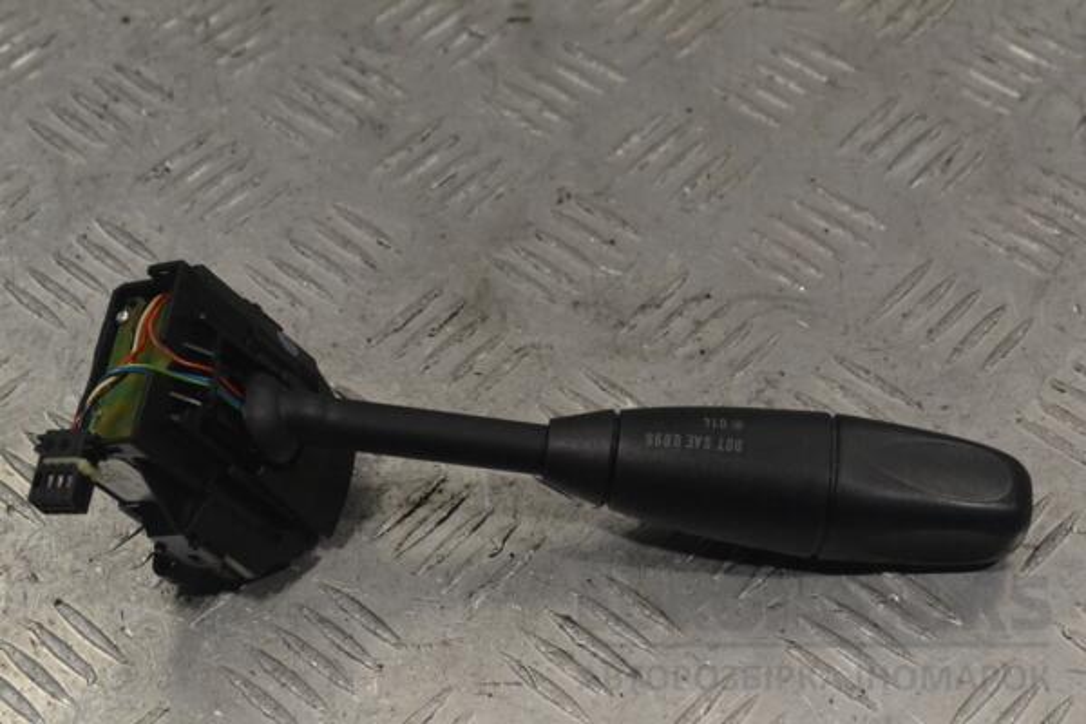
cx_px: 543
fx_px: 2353
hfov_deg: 26.0
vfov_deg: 17.5
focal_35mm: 78
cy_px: 362
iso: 3200
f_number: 10
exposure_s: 1/400
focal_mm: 52
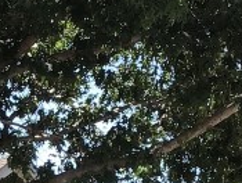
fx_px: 1268
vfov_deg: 7.8
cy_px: 403
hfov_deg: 10.4
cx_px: -149
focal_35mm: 181
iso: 25
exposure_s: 1/369
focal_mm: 3.3
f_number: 2.4
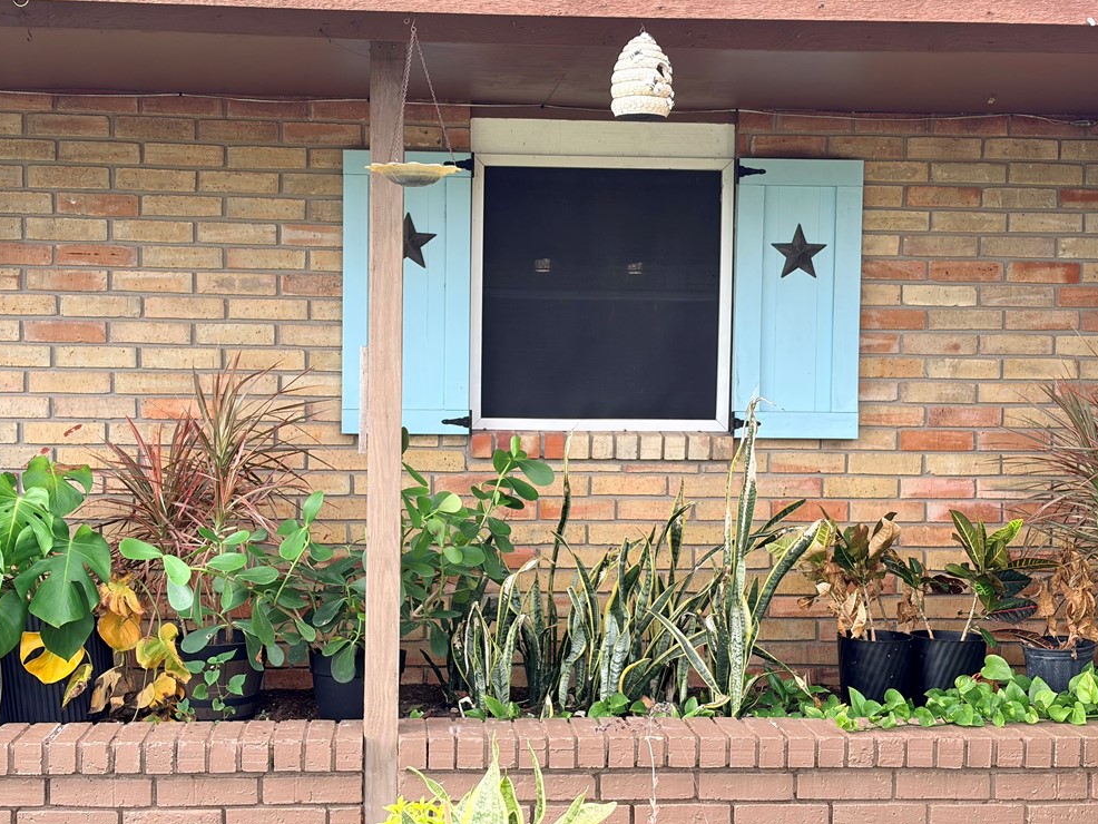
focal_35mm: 54
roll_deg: -0.9
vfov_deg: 27.0
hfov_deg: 35.5
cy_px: 401
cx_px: 545
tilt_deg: -1.3
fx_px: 1713
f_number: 1.6
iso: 32
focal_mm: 5.96
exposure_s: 1/213
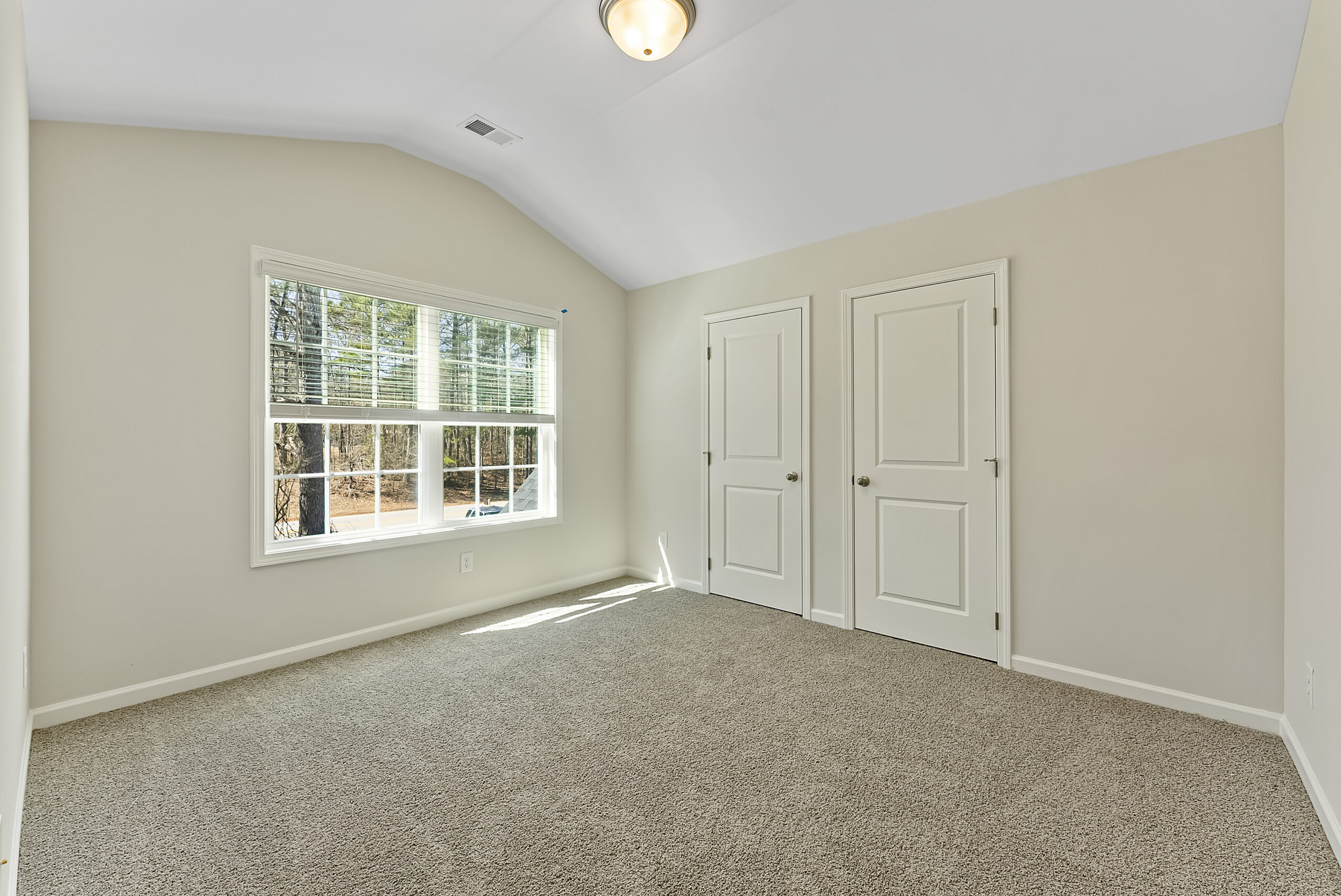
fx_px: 522
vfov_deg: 81.3
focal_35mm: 14
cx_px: 670
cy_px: 448
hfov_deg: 104.2
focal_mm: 14
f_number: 7.1
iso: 400
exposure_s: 1/10
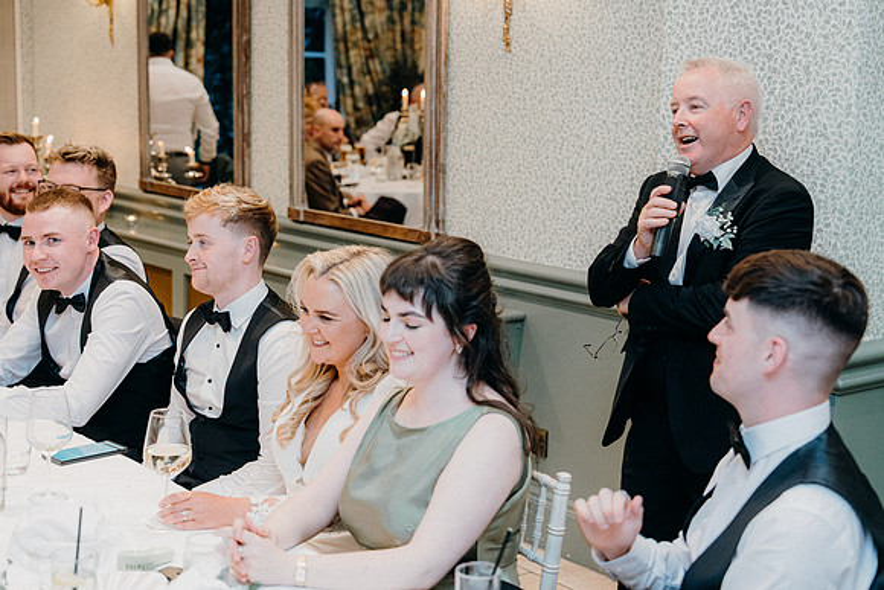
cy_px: 295
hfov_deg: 33.9
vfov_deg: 23.0
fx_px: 1449
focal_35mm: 59
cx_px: 442
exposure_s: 1/160
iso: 2500
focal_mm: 59
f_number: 3.5
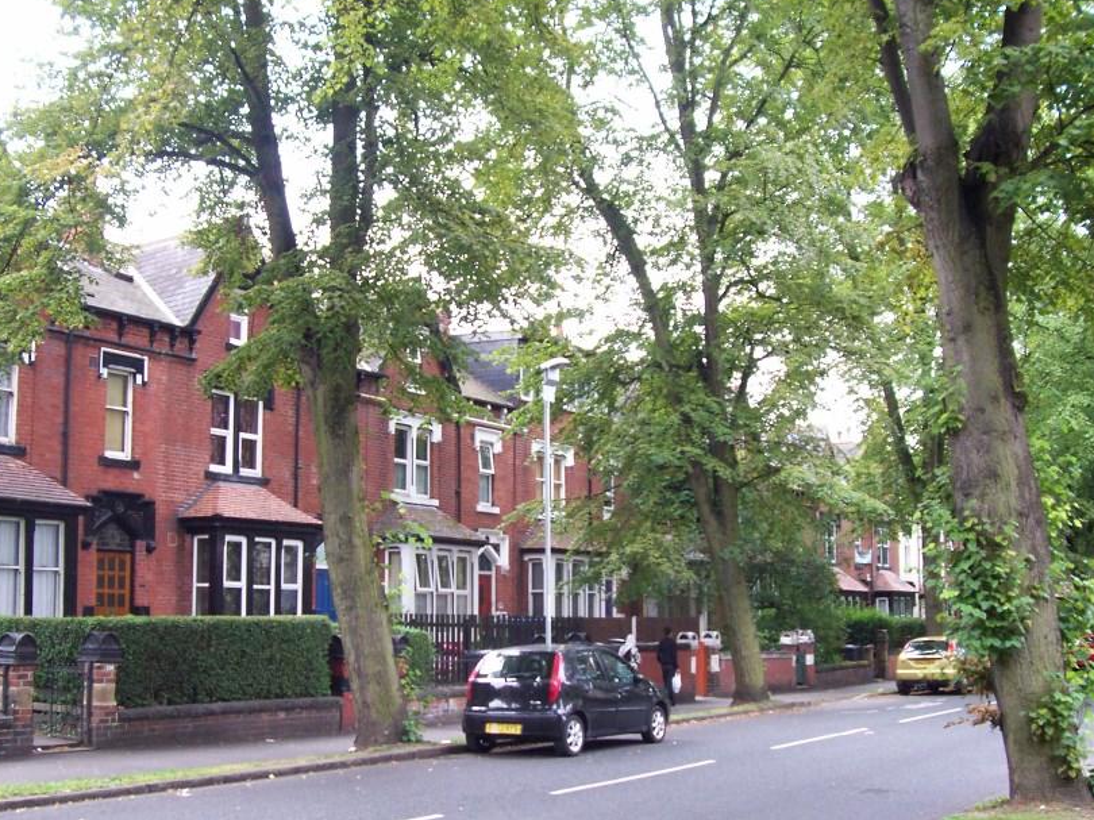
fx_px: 1359
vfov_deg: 33.5
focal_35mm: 43
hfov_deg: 43.8
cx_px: 500
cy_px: 477
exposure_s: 1/111
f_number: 2.7
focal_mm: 5.6
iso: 80
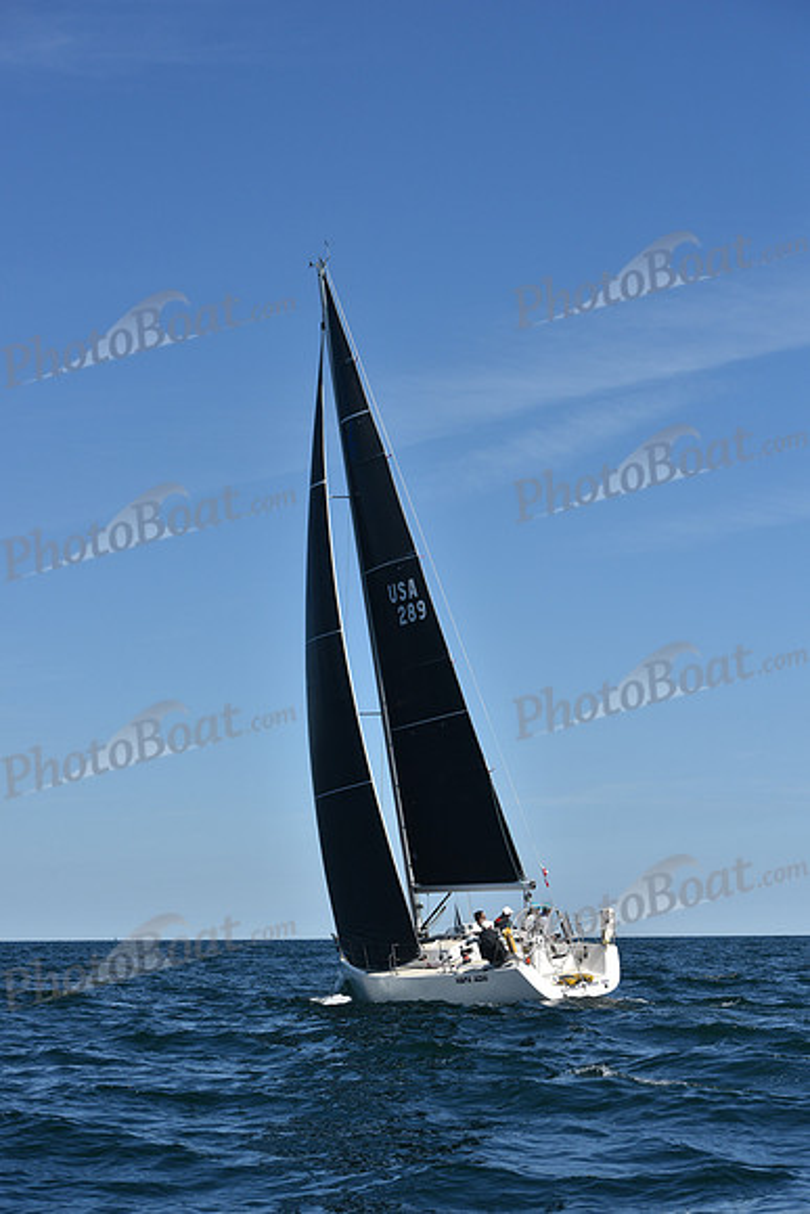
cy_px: 607
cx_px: 405
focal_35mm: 70
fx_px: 2361
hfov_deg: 19.5
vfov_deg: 28.8
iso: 250
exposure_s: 1/1600
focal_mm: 70
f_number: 8
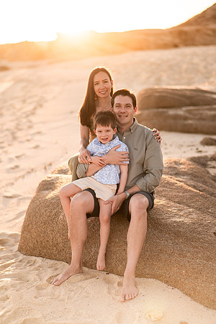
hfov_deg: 23.4
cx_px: 108
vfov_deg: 34.5
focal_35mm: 58
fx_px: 522
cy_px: 162
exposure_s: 1/2500
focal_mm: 58
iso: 100
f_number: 1.6
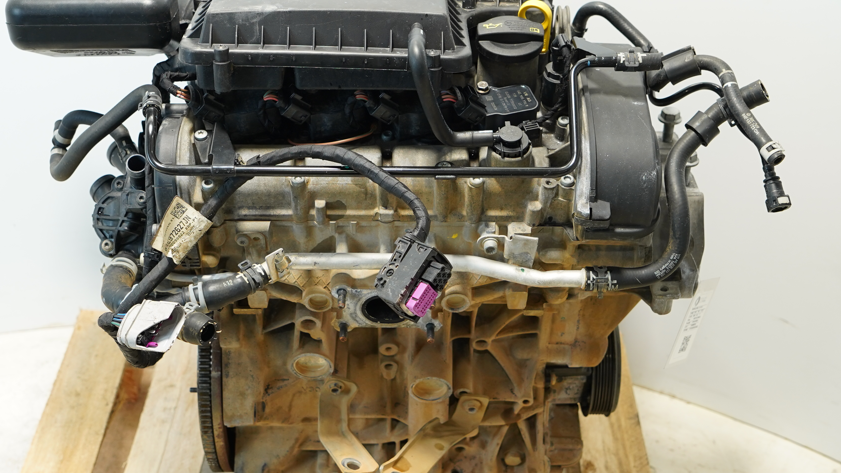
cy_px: 239
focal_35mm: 51
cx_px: 401
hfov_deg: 40.6
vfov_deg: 23.5
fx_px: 1137
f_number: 4
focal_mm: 28
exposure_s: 1/160
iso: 640
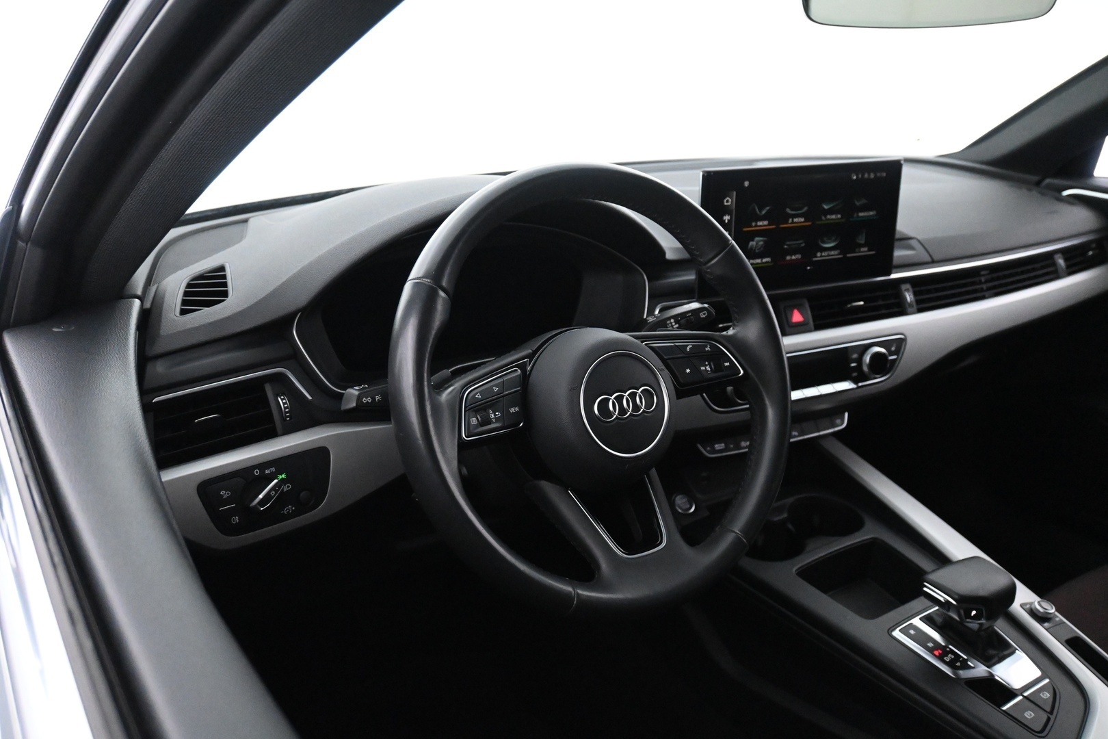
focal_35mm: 32
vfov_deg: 41.7
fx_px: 969
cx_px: 554
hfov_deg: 59.5
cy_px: 370
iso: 6400
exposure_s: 1/100
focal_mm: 21
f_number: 4
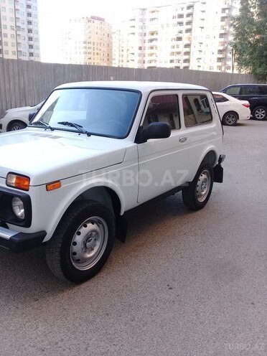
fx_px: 319
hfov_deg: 45.4
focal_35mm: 31
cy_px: 178
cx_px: 134
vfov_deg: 58.4
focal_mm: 3.3
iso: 50
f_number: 2.2
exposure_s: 1/173
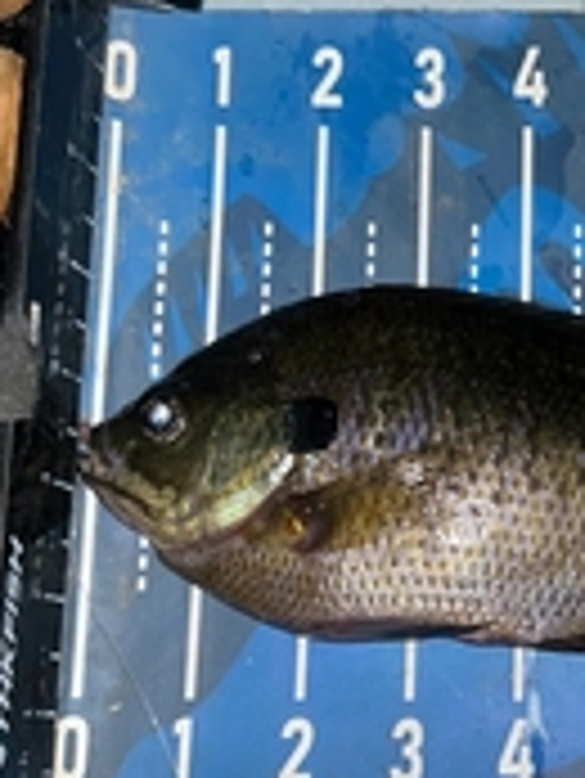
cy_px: 409
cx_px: 585
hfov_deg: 19.9
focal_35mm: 72
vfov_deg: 27.0
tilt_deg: -78.6
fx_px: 1620
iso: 40
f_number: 1.5
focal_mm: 5.7
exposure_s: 1/44
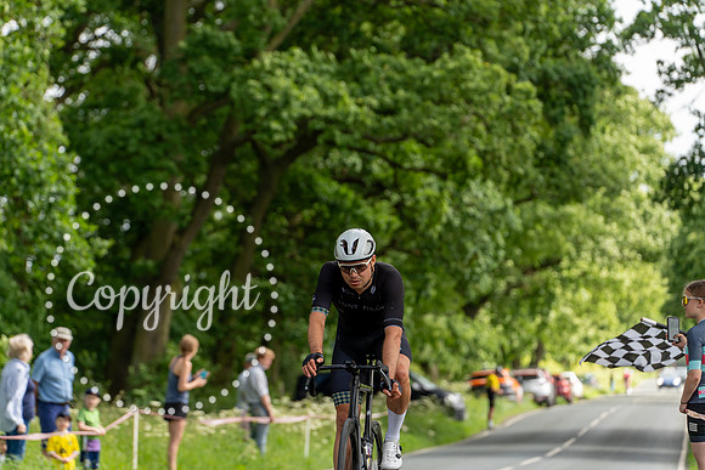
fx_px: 3036
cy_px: 235
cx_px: 352
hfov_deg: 13.2
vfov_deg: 8.9
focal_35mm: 155
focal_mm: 155
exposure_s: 1/1000
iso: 250
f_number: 4
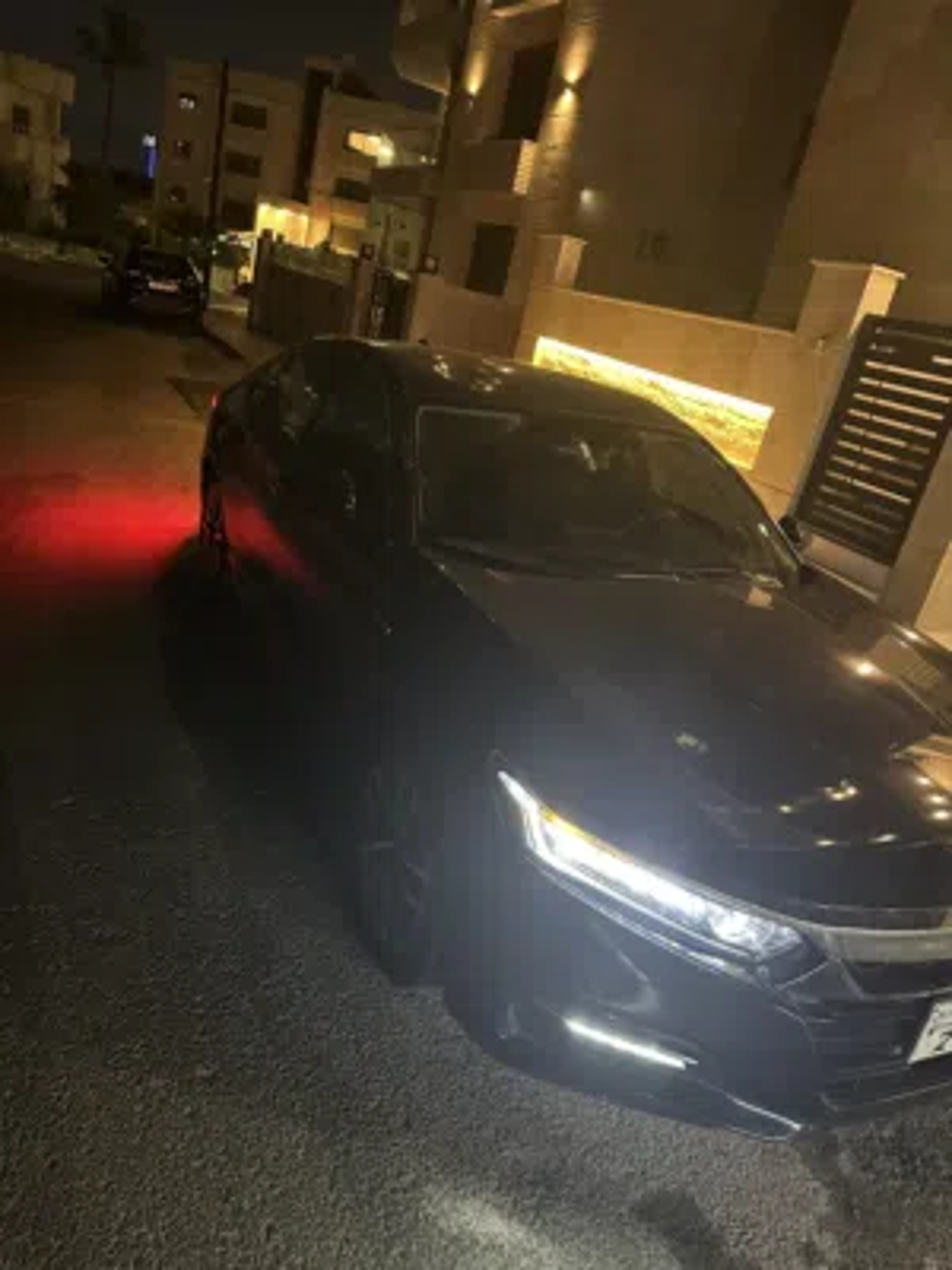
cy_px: 635
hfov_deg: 56.8
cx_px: 476
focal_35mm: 24
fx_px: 880
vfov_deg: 71.6
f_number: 1.78
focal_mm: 6.86
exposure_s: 1/25
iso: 800
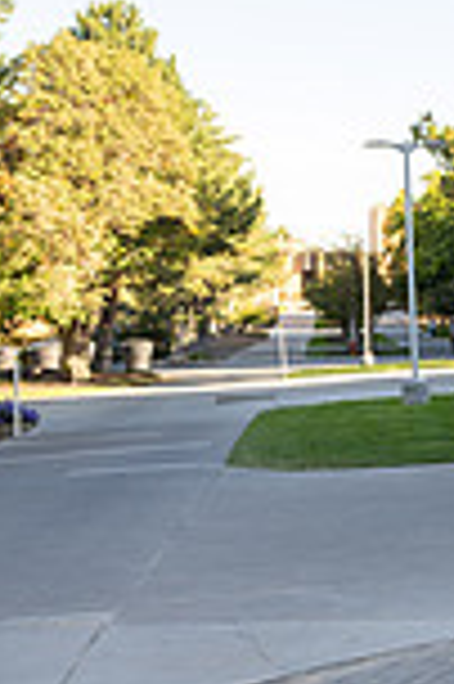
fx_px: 1346
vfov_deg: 28.5
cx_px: 656
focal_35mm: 71
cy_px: 302
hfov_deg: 17.4
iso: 200
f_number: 4
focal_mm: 24
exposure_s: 1/400
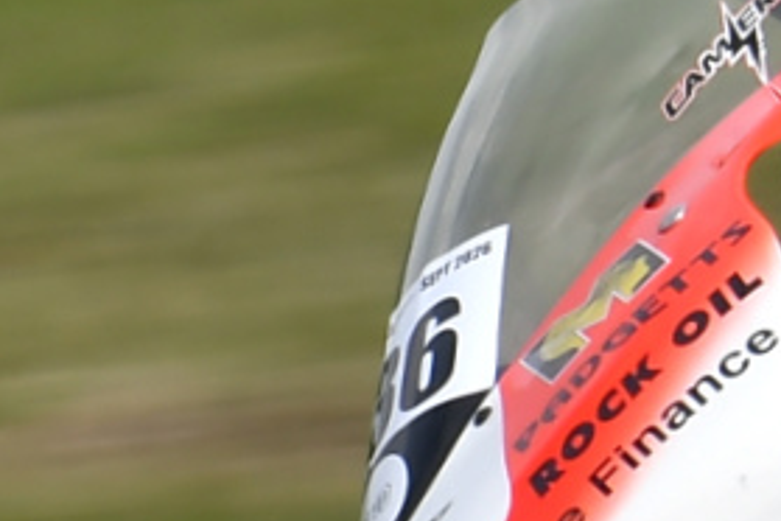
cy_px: 724
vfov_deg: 0.4
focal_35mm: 3228
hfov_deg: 0.6
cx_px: 1713
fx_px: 70024
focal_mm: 300
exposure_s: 1/320
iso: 100
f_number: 8
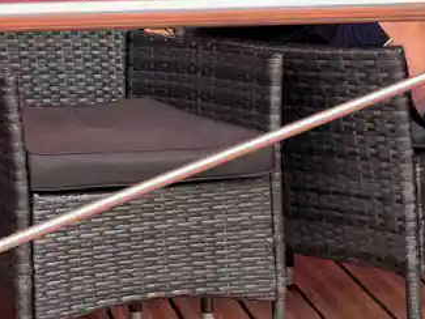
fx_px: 1449
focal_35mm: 118
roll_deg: +1.5
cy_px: -214
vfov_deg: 11.8
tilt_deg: -0.6
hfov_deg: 16.3
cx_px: -24
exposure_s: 1/220
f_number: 1.78
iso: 64
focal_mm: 6.76
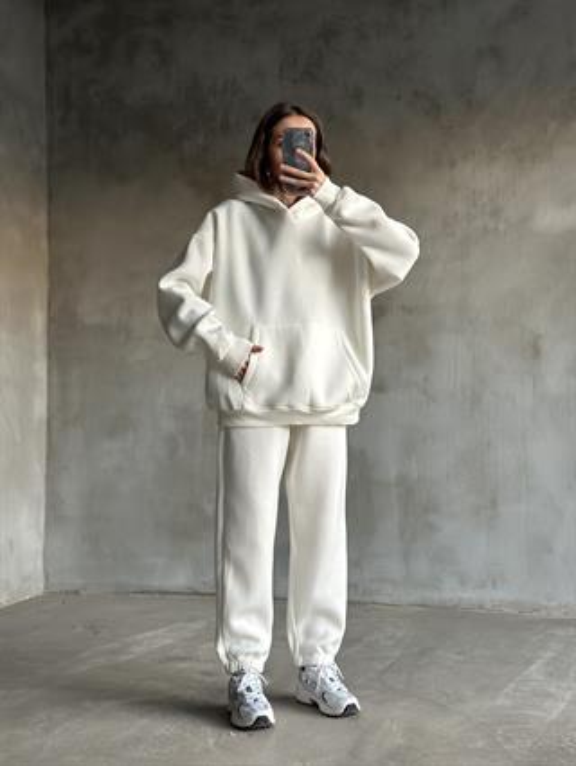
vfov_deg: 39.6
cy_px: 383
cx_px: 288
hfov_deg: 30.3
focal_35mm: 48
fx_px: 1064
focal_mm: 6.86
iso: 250
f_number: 1.78
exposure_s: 1/60
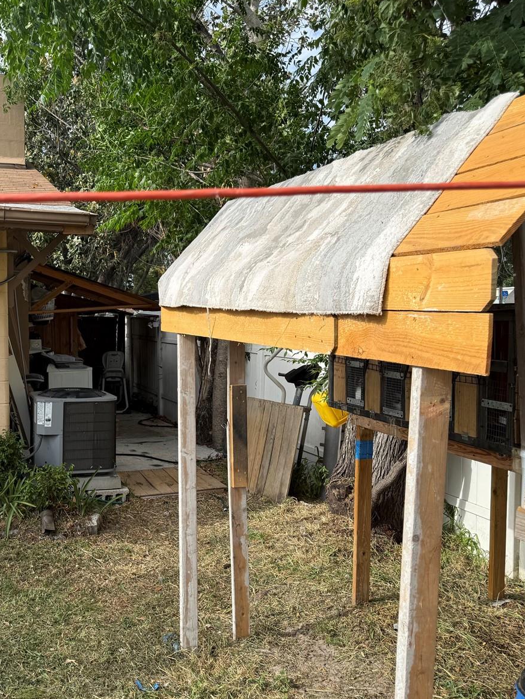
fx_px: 667
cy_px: 343
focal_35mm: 33
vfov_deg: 55.3
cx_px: 114
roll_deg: +1.3
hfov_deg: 41.3
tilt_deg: -2.6
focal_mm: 6.76
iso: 80
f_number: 1.78
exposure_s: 1/2232
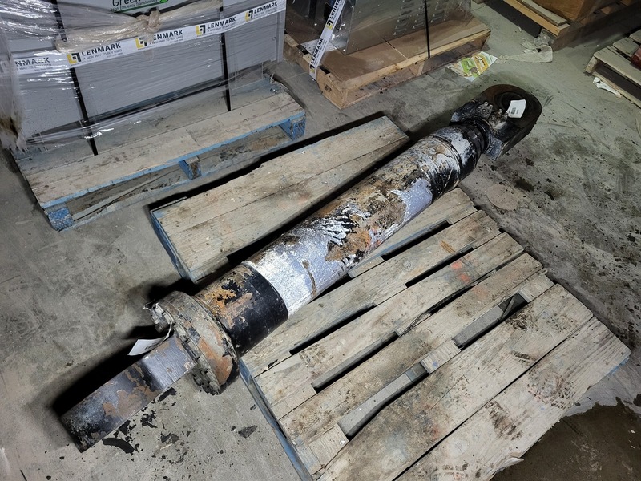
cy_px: 240
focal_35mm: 26
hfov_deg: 67.3
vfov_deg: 53.1
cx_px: 320
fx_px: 481
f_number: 1.8
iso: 640
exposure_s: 1/40
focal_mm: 5.4
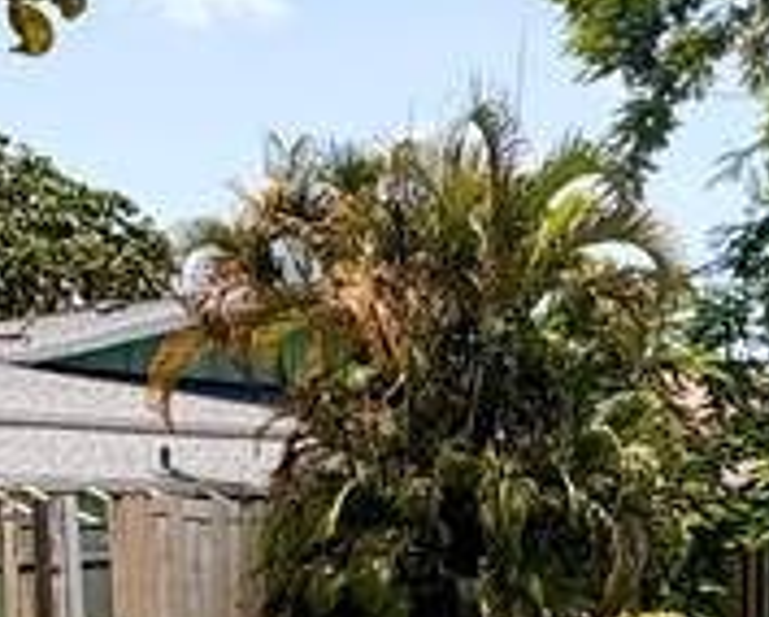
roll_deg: -1.0
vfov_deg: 18.7
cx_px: 756
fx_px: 1800
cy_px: 678
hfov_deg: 23.2
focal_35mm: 79
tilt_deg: -3.6
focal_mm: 2.22
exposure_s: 1/770
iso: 20
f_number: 2.2
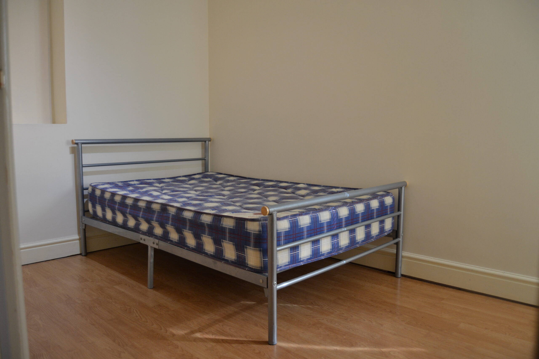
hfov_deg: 67.4
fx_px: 404
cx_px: 270
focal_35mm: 27
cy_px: 180
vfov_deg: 47.9
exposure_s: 1/60
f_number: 3.5
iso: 400
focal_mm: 18
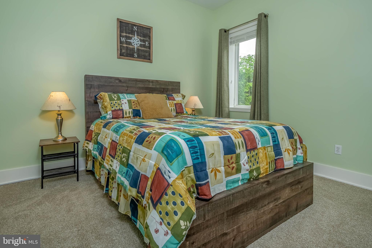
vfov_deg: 77.3
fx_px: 155
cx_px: 186
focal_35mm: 15
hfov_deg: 100.4
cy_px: 124
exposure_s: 1/200
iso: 400
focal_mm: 10
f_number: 6.3
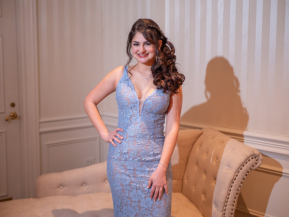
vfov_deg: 29.1
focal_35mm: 50
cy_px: 108
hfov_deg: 38.2
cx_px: 144
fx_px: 417
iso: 500
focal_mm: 25
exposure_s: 1/80
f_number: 1.7
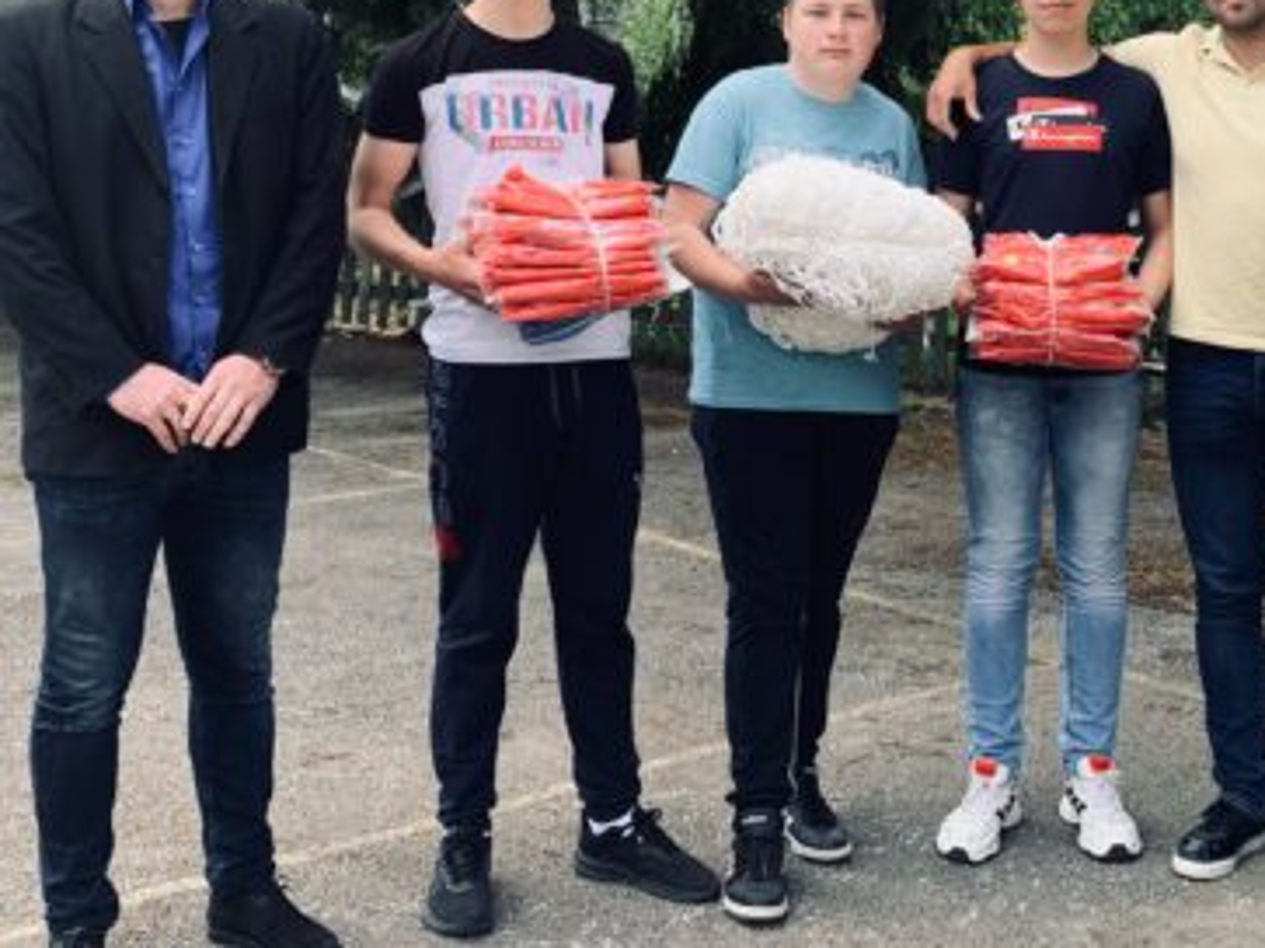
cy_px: 286
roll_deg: +0.1
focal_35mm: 55
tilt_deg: -4.7
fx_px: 2009
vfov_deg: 26.3
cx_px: 892
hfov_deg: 34.5
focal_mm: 4.25
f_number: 1.8
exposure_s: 1/196
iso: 25
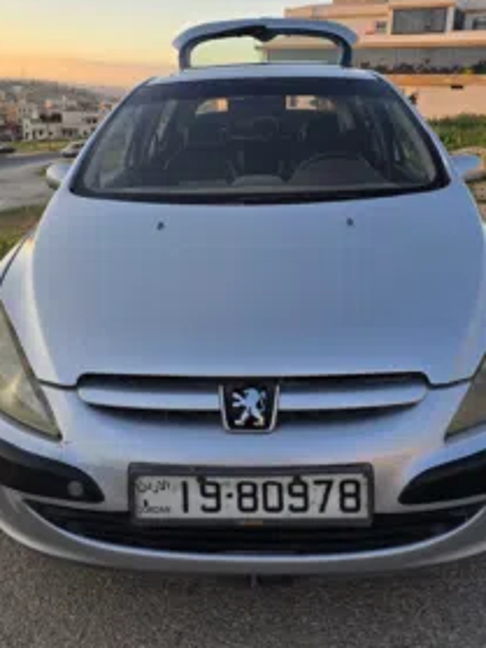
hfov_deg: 42.9
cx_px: 240
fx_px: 618
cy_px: 262
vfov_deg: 55.0
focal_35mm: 33
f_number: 1.7
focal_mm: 6.3
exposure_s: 1/180
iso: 20
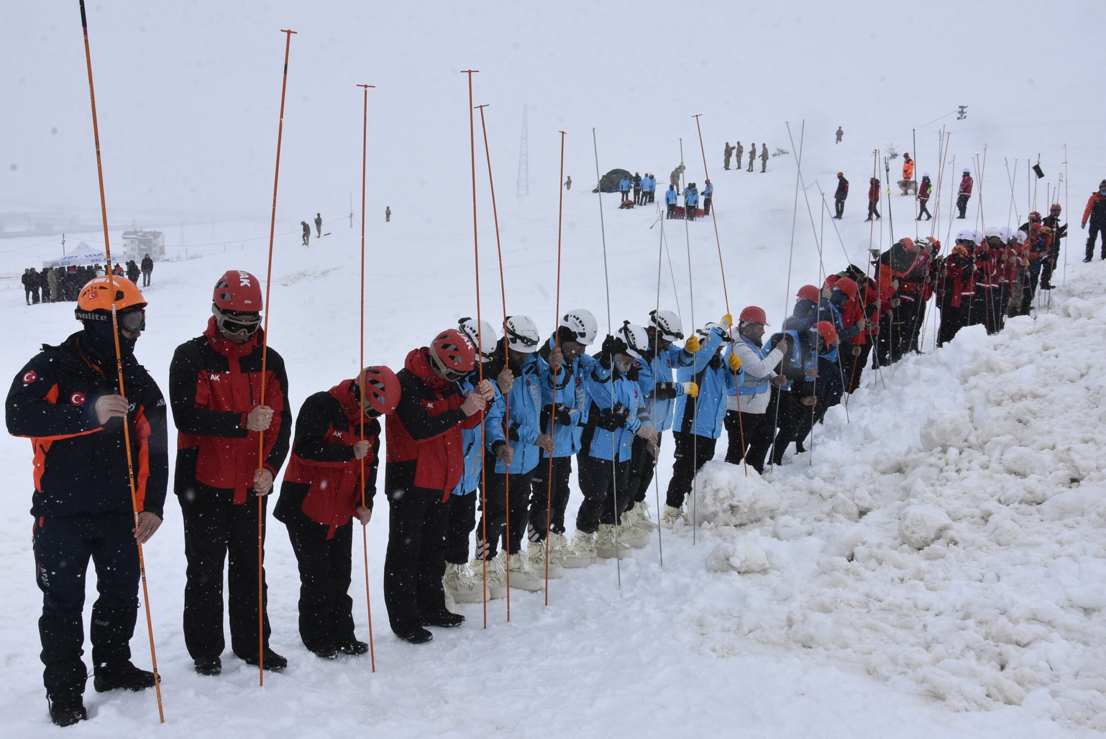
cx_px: 553
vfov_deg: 40.0
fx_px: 1015
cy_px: 370
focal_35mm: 33
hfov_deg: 57.2
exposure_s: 1/1000
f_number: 16
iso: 1250
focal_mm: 22
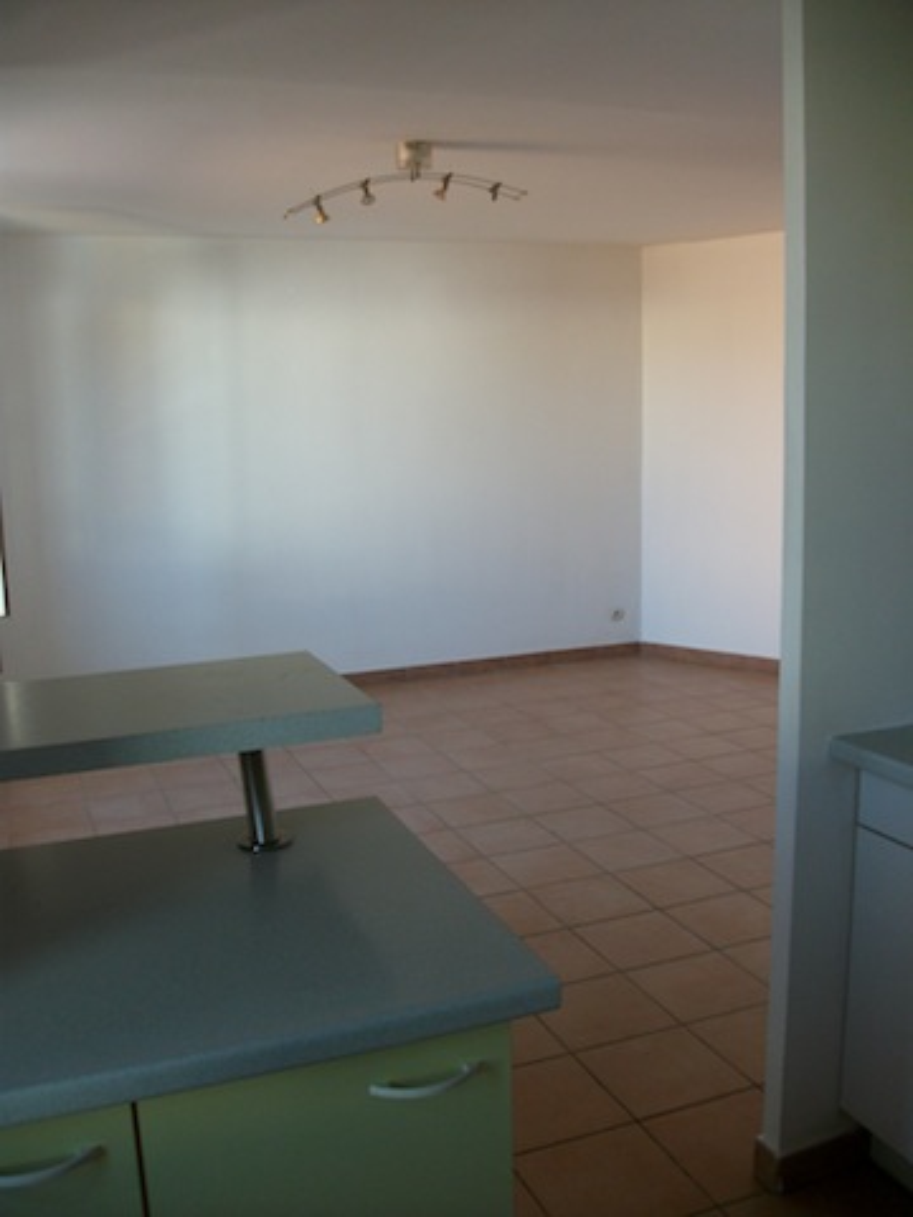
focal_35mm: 31
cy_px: 608
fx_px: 1090
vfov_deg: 58.4
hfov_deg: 45.4
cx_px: 456
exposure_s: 1/40
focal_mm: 5.7
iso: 98
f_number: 2.9
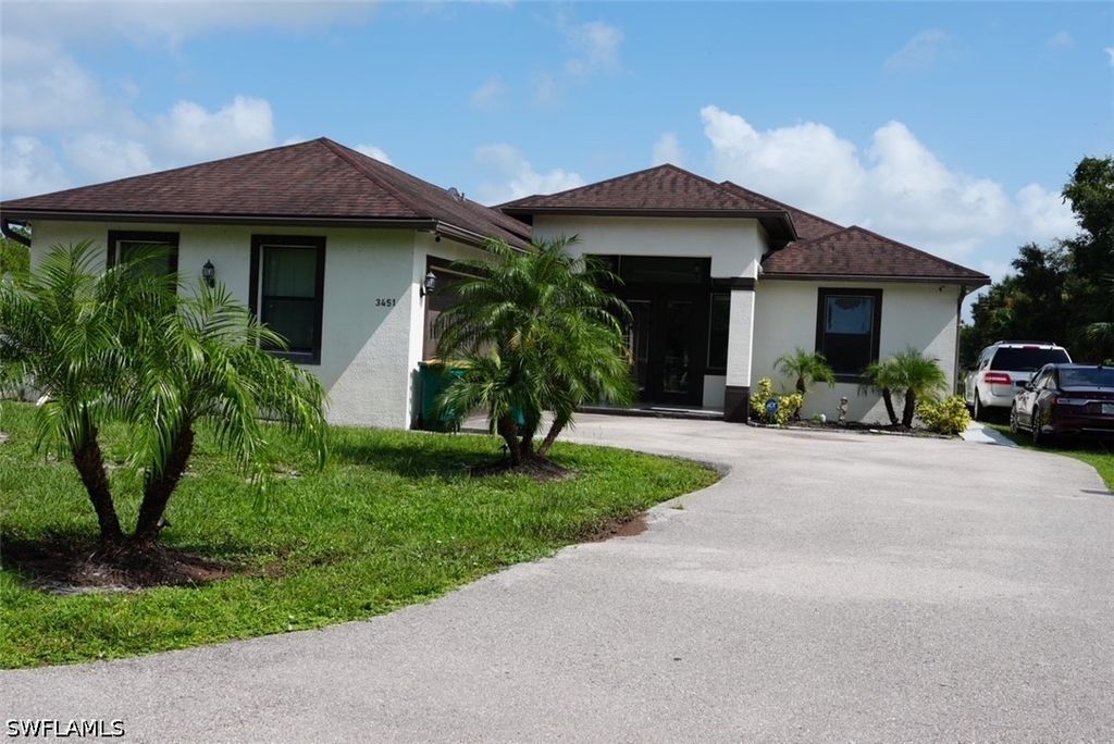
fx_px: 1084
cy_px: 372
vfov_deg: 37.9
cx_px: 557
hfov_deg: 54.4
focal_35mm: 35
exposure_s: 1/160
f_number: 10
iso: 100
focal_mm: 35
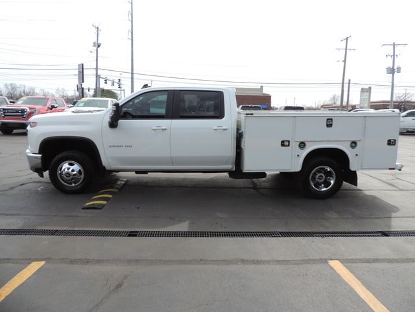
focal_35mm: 24
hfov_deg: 71.6
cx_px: 208
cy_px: 156
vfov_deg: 56.8
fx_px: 288
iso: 80
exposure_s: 1/640
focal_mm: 4.3
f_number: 3
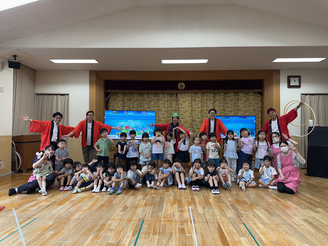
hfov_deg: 71.6
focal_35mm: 24
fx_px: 227
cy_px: 123
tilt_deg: +1.1
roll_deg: -0.2
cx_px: 164
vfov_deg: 56.8
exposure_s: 1/120
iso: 160
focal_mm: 6.86
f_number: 1.78
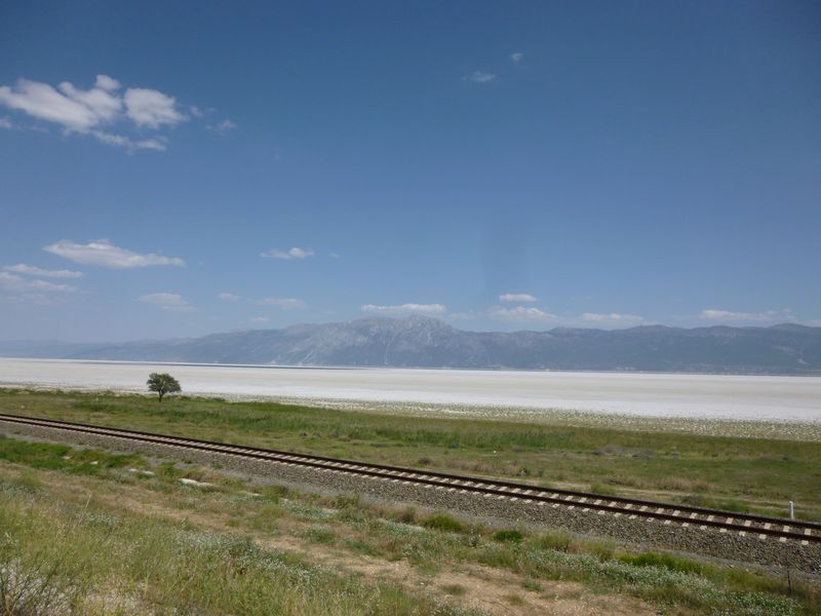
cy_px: 308
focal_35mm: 25
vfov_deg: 54.9
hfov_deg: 69.4
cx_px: 410
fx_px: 593
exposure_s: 1/250
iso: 100
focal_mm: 4.5
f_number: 9
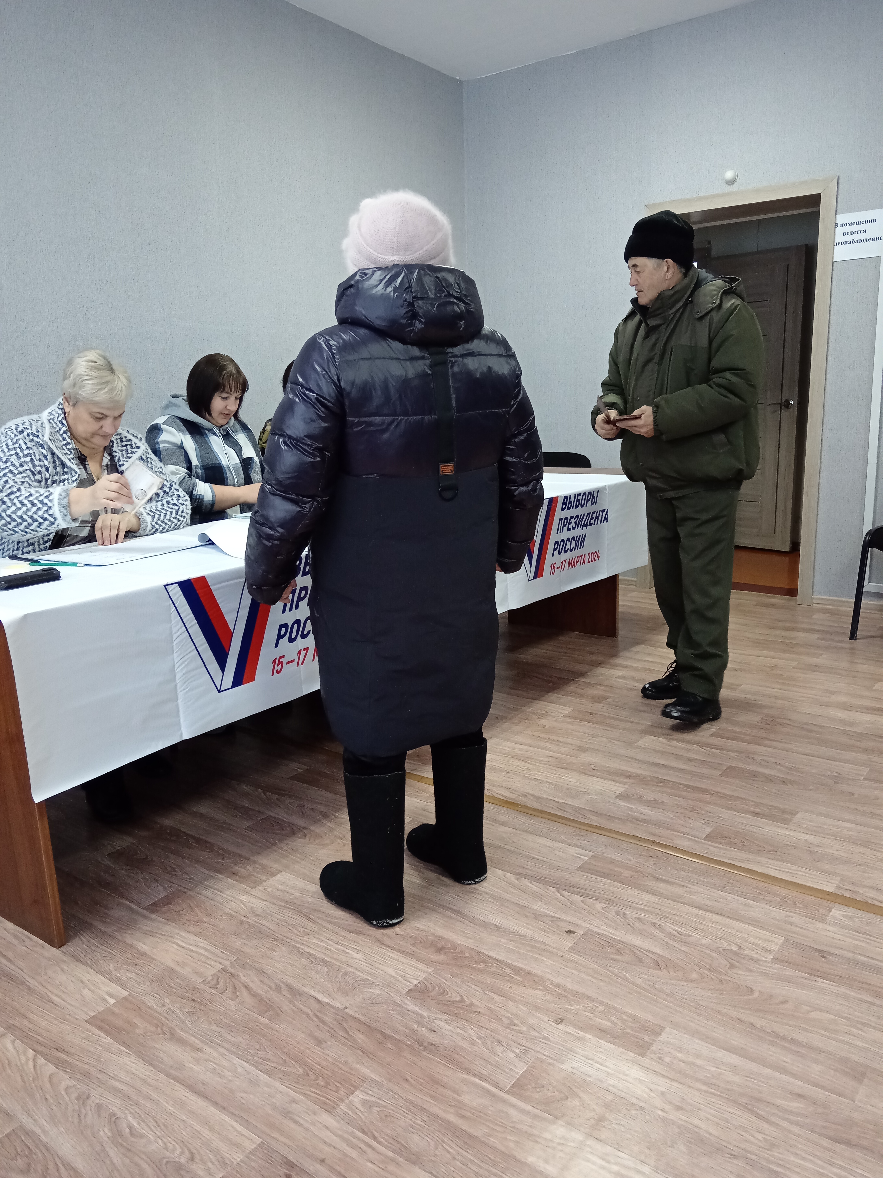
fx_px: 918
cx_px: 442
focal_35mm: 27
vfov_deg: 65.3
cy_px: 589
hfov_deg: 51.4
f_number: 1.9
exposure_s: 1/100
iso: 2057
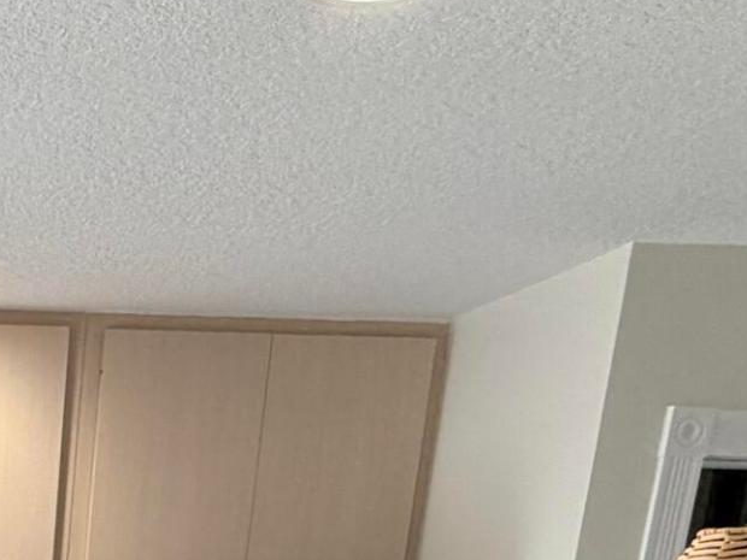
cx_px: -223
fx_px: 1403
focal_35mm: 65
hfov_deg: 25.6
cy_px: 1092
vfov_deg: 17.1
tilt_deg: -18.1
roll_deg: -1.0
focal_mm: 2.22
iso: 125
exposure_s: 1/120
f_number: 2.2
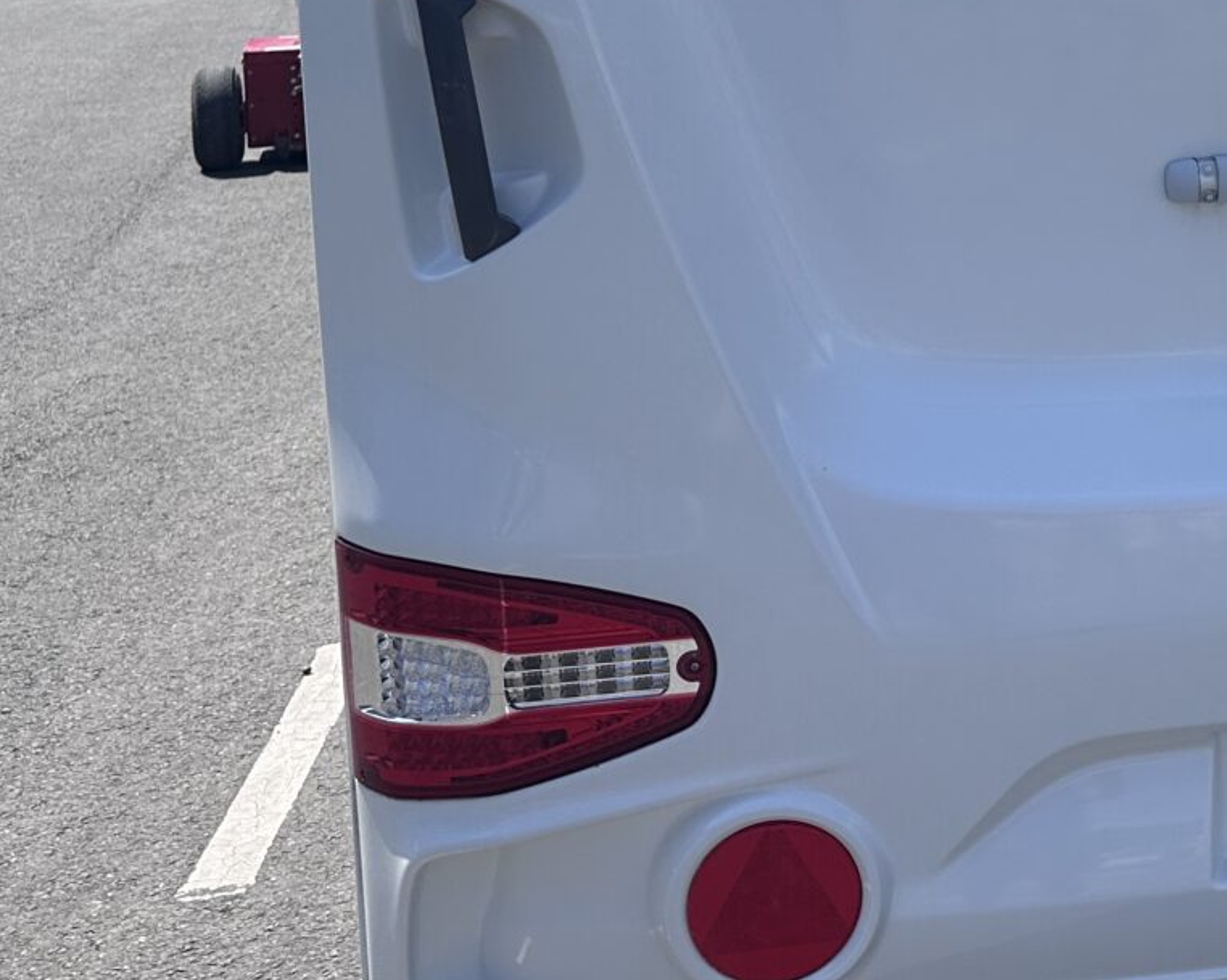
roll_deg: +1.5
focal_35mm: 63
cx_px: 1388
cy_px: -74
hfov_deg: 27.2
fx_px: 2287
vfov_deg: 22.9
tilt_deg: -3.0
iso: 80
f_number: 1.78
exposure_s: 1/4348
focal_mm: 6.86
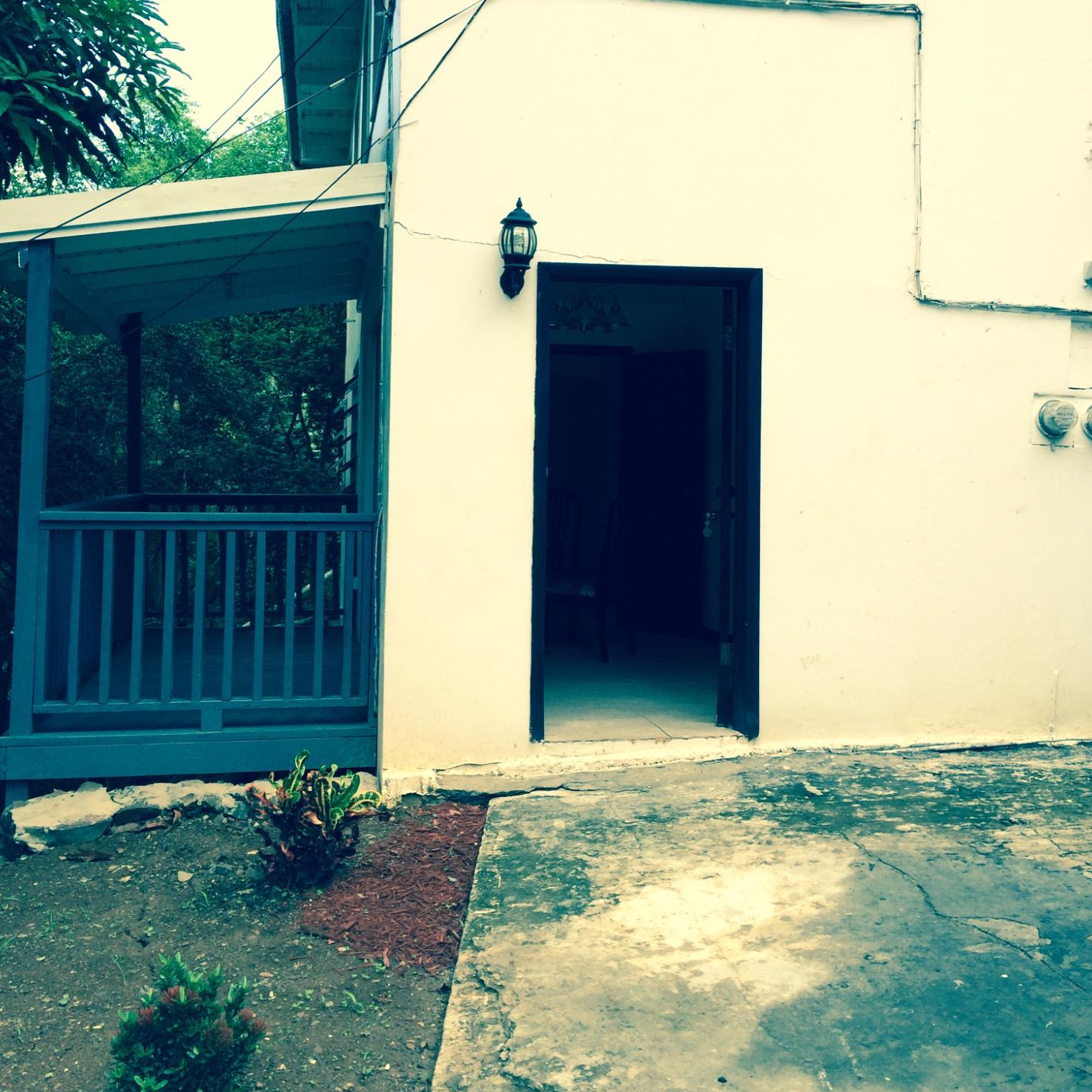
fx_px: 1285
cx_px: 545
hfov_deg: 46.0
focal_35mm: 36
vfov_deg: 45.7
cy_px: 423
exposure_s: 1/366
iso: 32
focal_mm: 4.12
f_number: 2.2
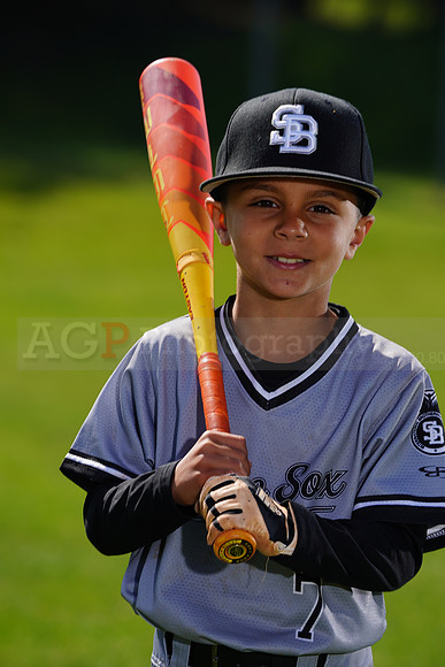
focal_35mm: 276
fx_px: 5114
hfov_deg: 5.0
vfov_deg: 7.5
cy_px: 334
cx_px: 222
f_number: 8
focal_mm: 276
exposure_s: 1/250
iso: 100
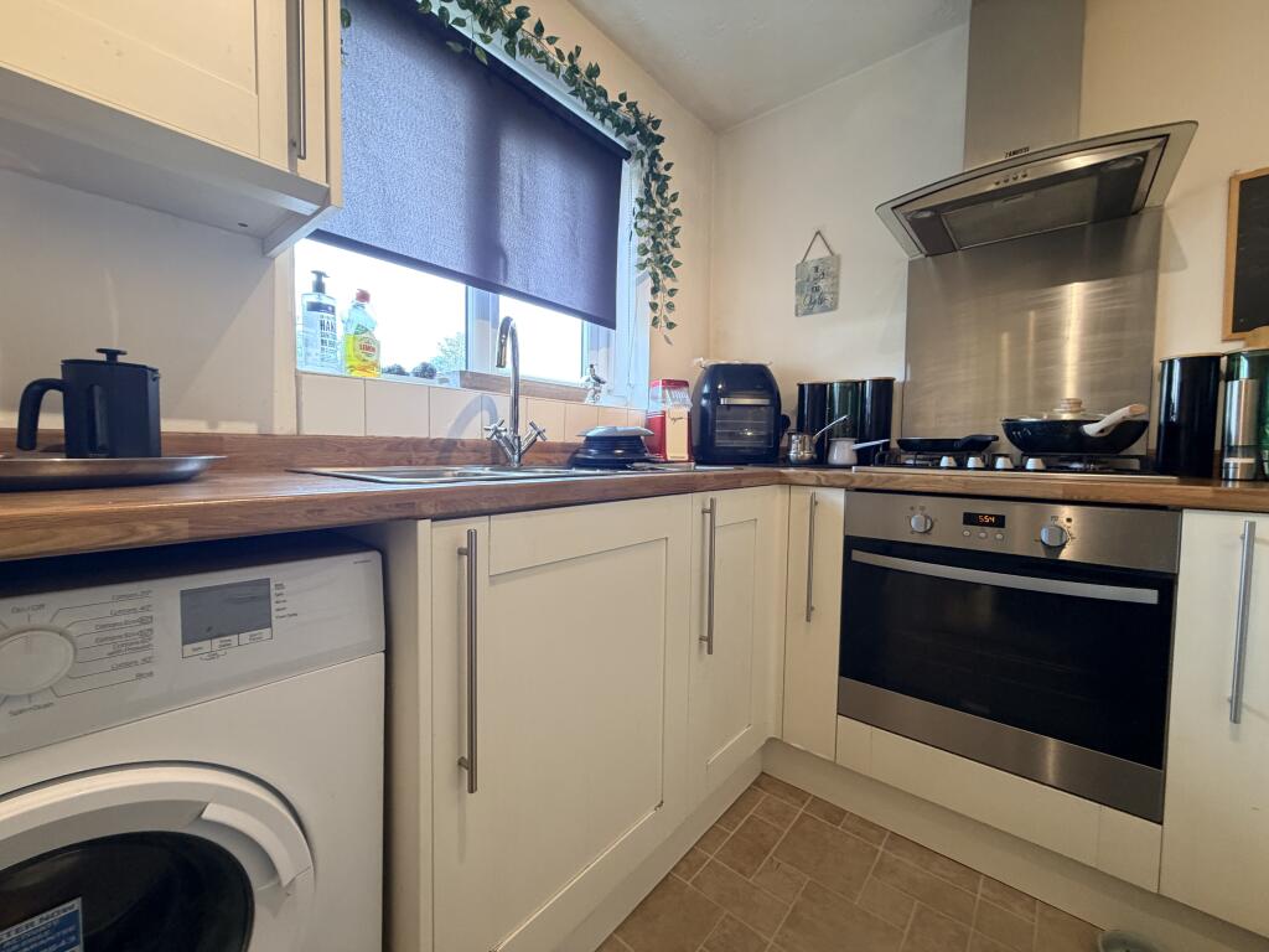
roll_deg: -0.4
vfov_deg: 85.7
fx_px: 513
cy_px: 476
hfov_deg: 102.1
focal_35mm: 14
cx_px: 634
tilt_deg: -2.3
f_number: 2.2
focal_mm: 2.22
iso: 250
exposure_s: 1/100
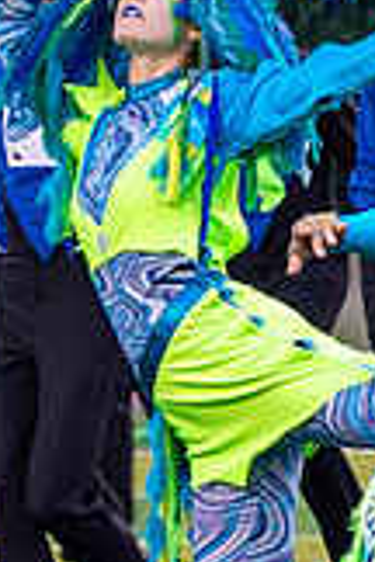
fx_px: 15280
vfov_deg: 2.1
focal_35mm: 978
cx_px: 456
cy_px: 180
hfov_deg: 1.4
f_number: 4.8
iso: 720
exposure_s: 1/200
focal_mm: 125
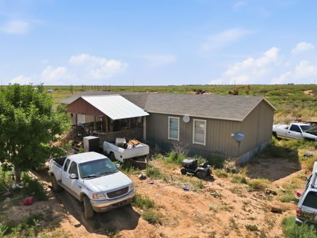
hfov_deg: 65.3
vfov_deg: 51.3
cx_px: 155
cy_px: 123
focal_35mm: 27
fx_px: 247
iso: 110
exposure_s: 1/5000
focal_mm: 6.7
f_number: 1.7
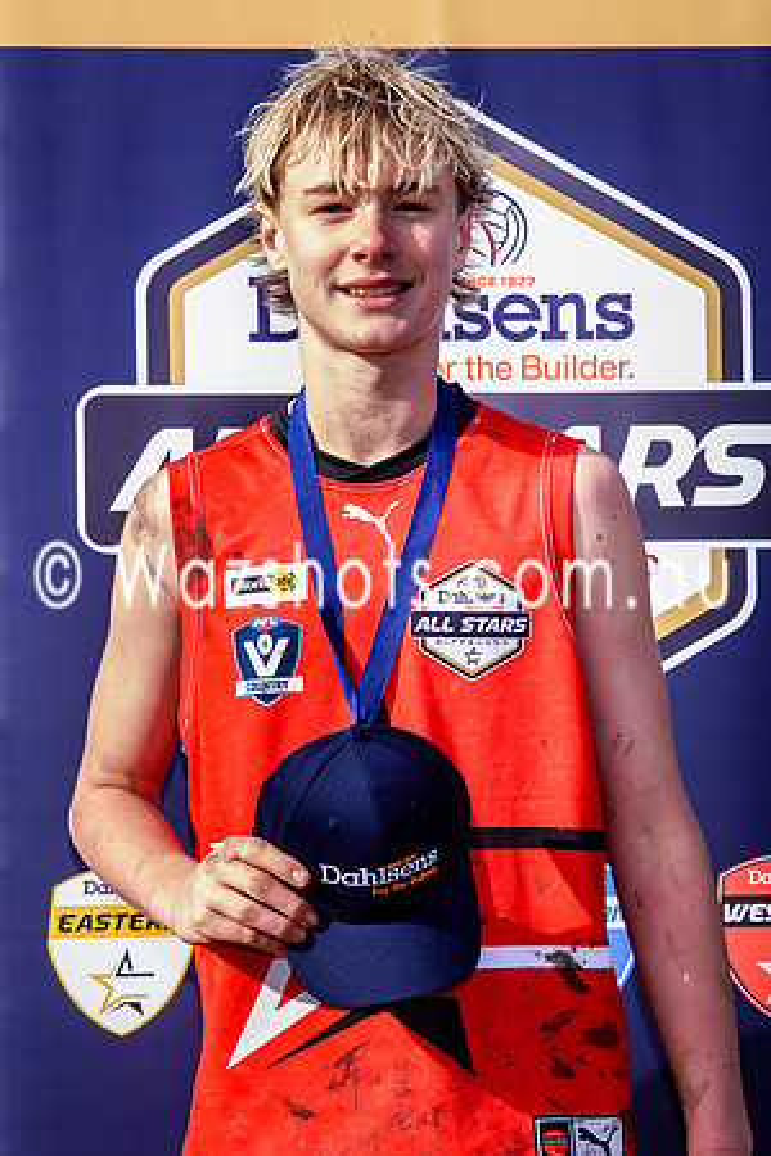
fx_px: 4487
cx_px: 457
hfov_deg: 9.8
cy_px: 611
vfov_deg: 14.7
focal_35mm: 140
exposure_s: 1/160
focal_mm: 56
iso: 100
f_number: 5.6
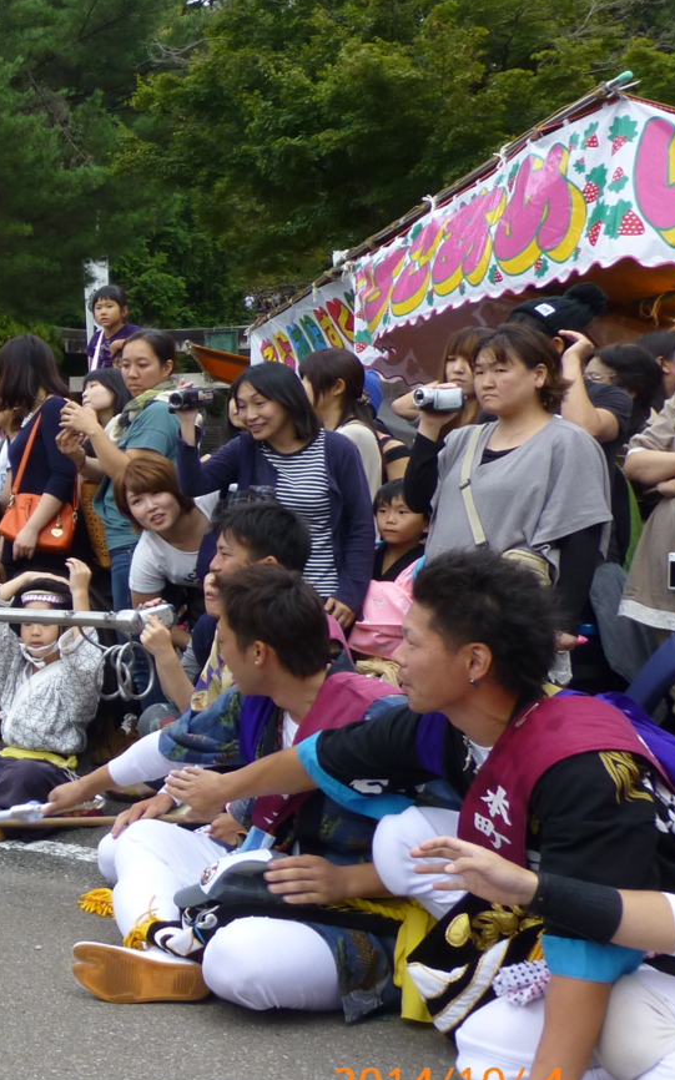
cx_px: -306
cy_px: 485
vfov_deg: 42.6
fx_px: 1384
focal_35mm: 47
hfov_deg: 22.9
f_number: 4
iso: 100
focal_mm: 4.3
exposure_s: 1/125
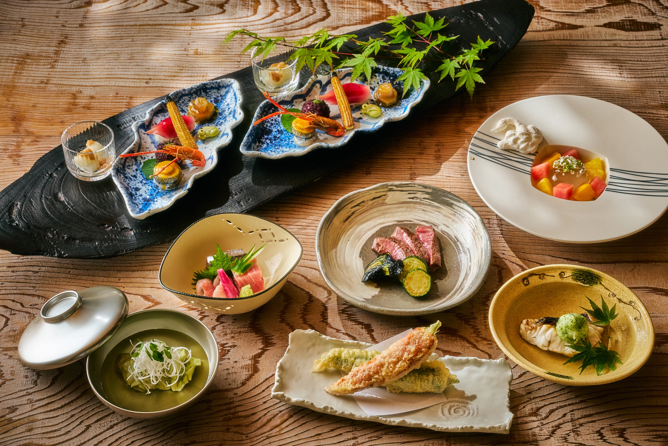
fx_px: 1243
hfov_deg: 30.1
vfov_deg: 20.3
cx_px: 334
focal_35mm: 67
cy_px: 223
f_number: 10
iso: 320
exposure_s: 1/200
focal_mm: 45
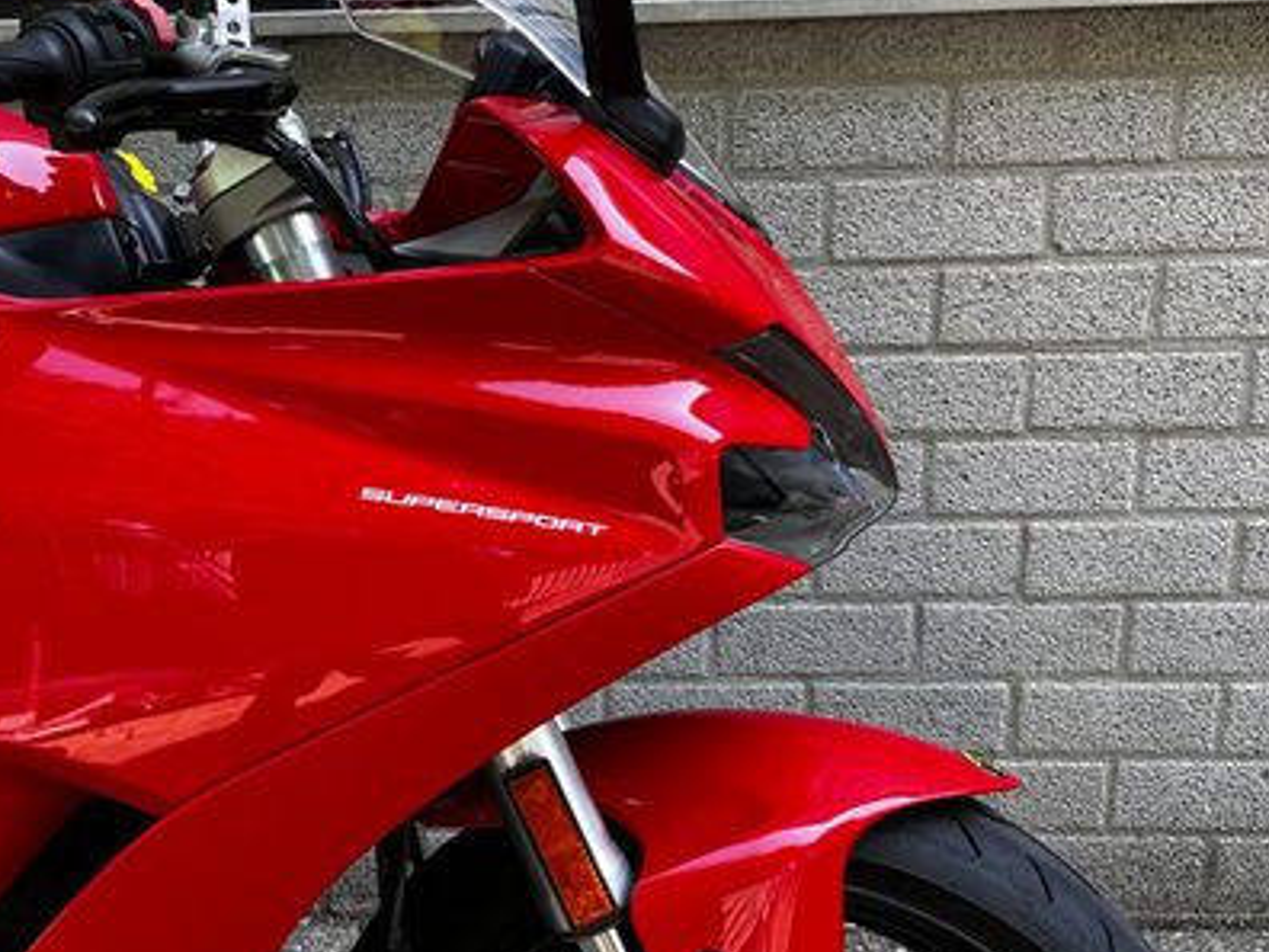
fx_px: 1540
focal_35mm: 42
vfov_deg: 34.3
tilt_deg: -13.5
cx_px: 372
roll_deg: +1.7
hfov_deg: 43.8
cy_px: 410
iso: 50
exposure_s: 1/121
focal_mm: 5.1
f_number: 1.6
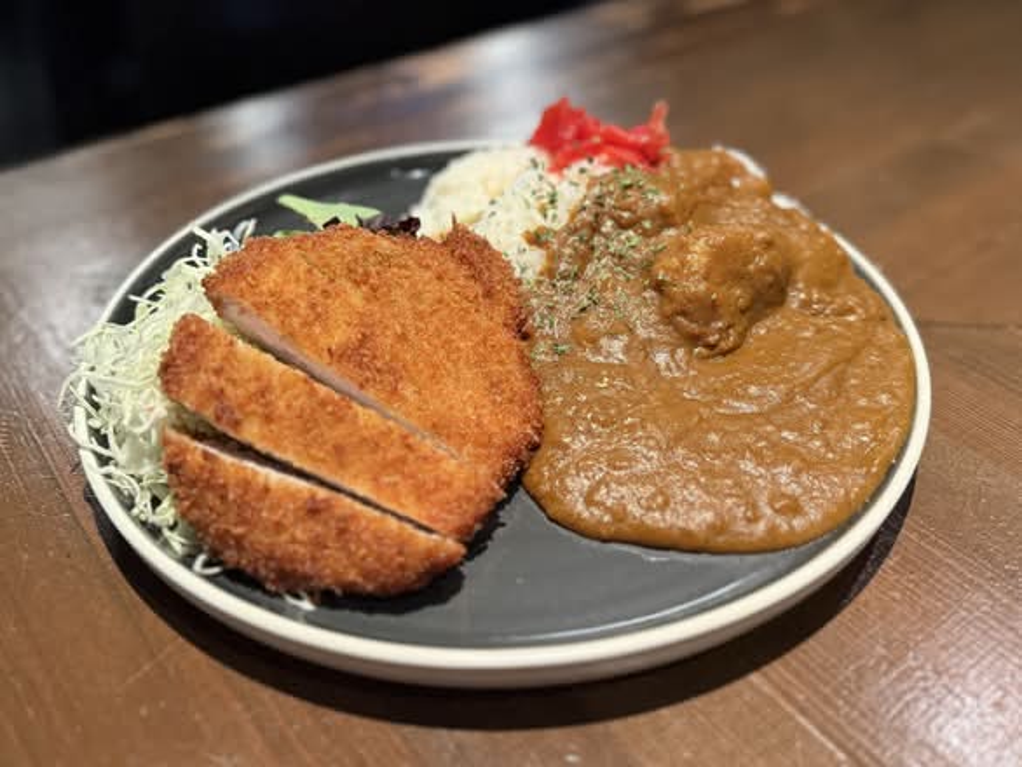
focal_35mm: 24
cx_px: 511
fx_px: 709
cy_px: 384
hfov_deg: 71.6
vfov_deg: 56.9
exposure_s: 1/60
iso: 320
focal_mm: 6.76
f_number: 1.78
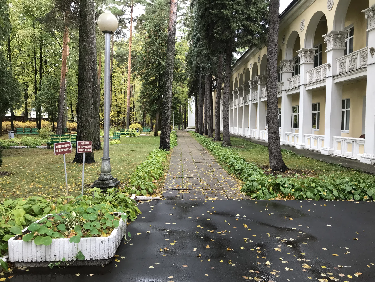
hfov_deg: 63.4
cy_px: 141
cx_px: 188
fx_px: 303
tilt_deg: -2.7
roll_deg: -1.1
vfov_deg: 49.7
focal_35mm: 28
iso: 40
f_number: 1.8
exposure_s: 1/100
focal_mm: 3.99
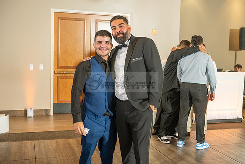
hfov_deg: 44.5
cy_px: 82
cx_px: 122
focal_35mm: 44
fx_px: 300
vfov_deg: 30.5
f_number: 3.5
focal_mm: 44
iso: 800
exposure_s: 1/160
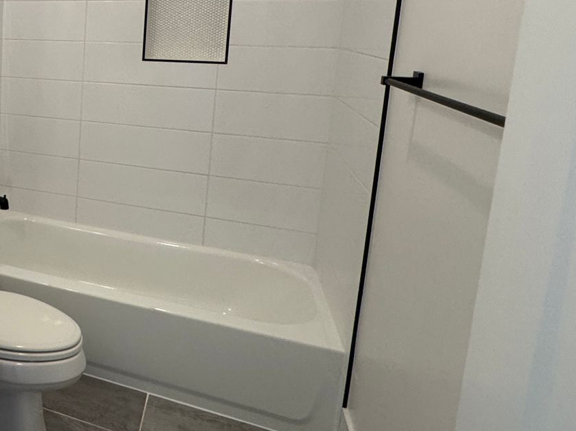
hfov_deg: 41.5
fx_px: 566
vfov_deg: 40.5
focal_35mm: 34
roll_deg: -0.3
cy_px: 102
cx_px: -75
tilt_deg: -8.1
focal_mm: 2.22
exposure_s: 1/120
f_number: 2.2
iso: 200
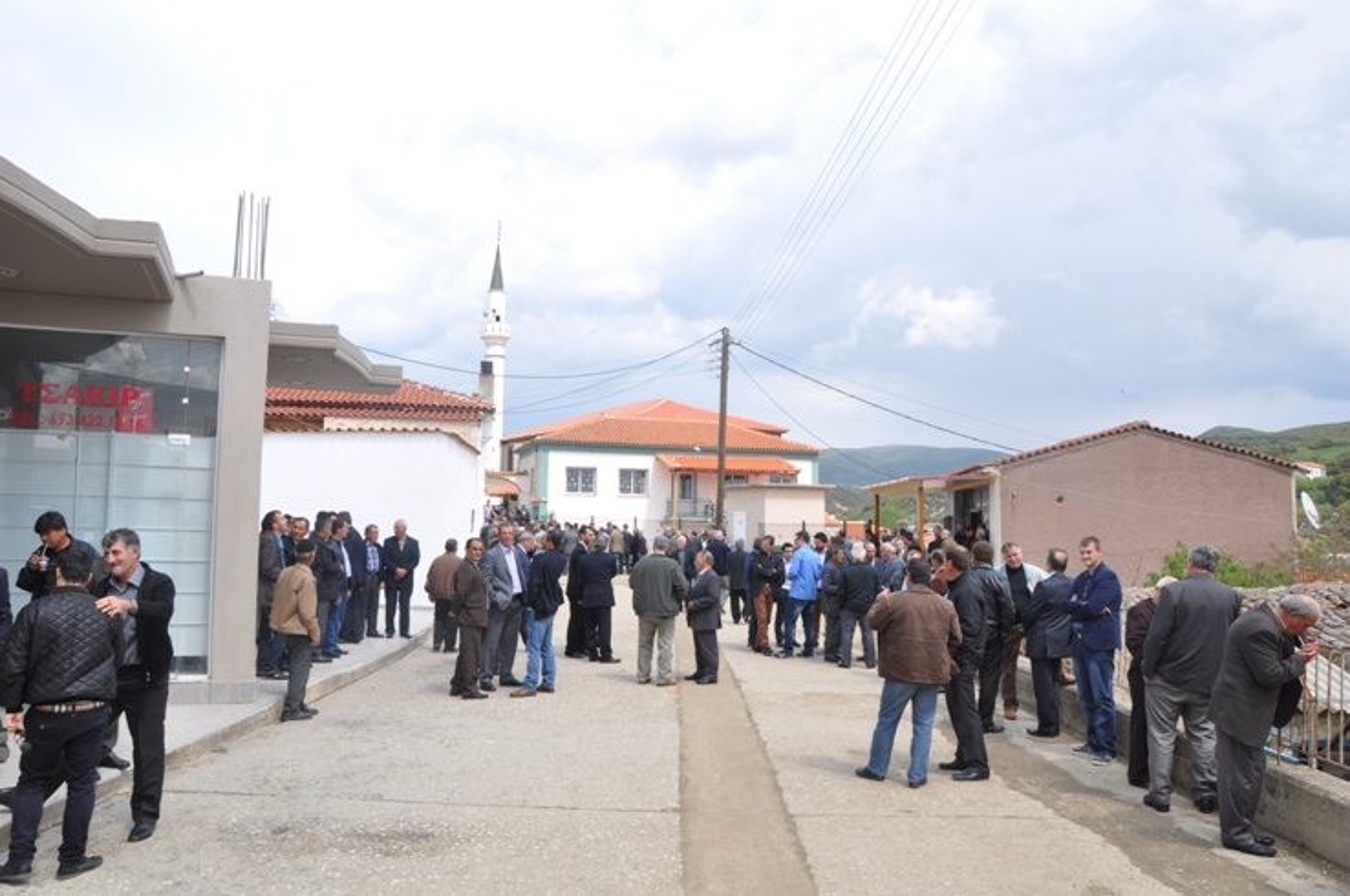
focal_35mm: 27
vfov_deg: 47.8
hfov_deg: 67.5
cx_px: 675
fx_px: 1011
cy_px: 448
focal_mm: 18
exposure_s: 1/160
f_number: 13
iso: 200
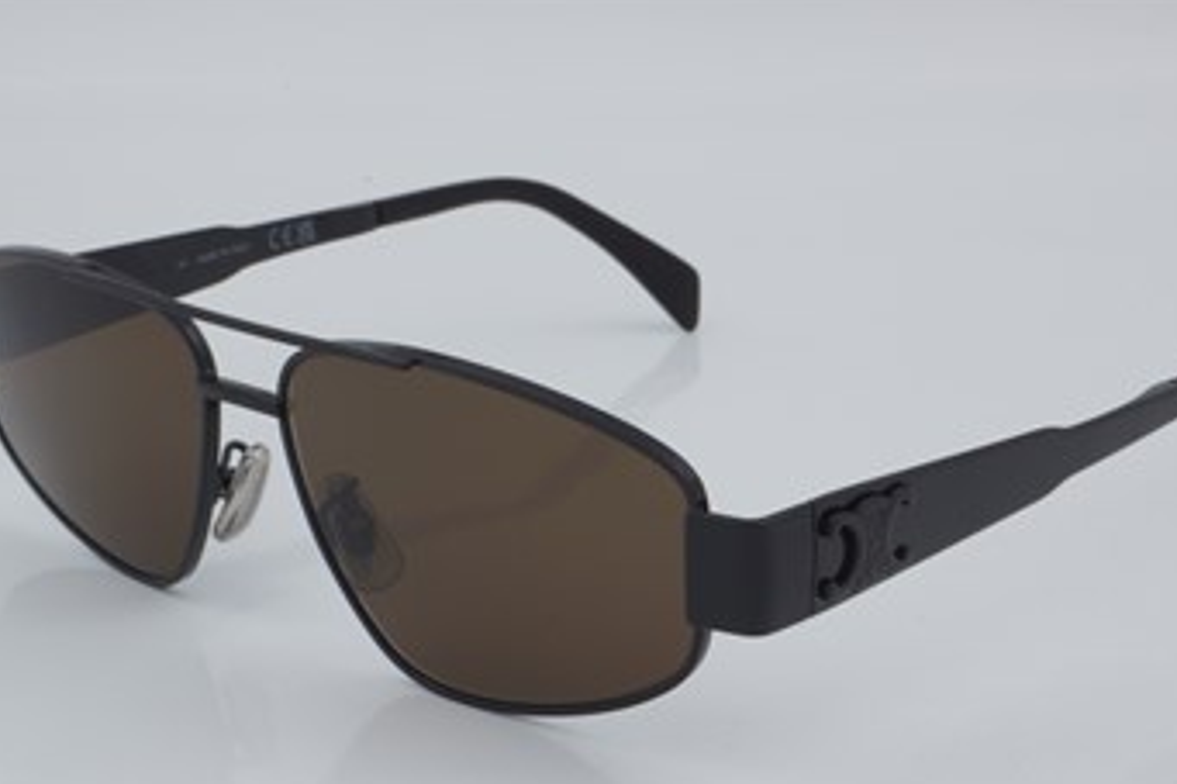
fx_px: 2876
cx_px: 621
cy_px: 439
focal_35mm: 88
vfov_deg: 15.5
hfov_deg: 23.1
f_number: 32
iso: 100
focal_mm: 50
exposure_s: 1/4
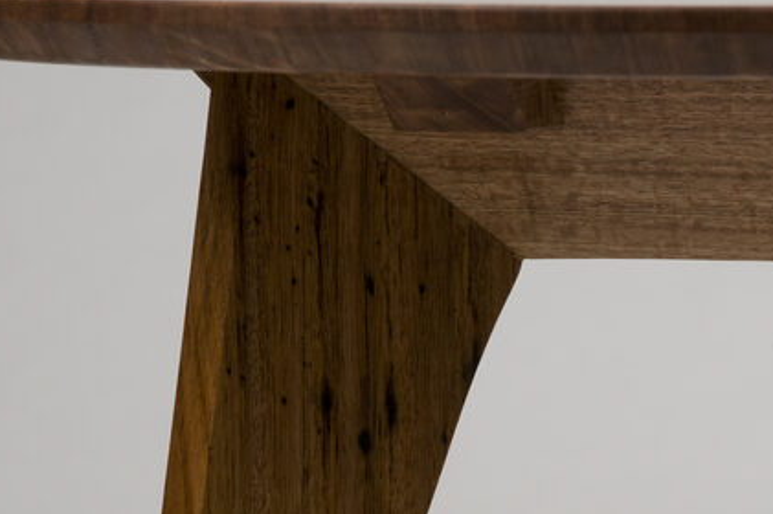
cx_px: 507
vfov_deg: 3.0
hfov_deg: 4.5
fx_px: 9783
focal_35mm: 456
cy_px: 282
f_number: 16
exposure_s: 1/160
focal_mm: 200
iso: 200
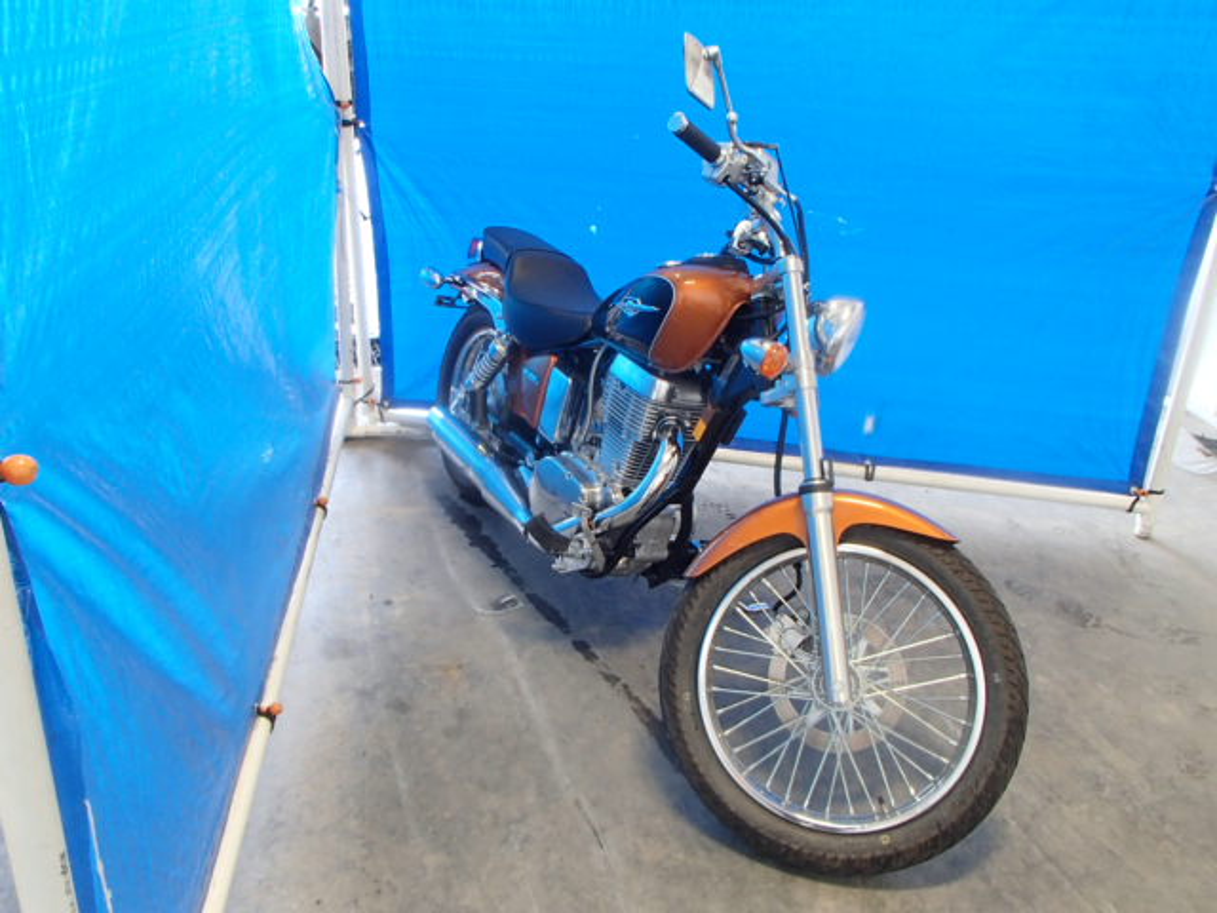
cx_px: 608
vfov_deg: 49.7
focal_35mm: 28
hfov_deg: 63.4
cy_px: 456
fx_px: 984
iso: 400
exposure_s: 1/30
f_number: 3.9
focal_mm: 5
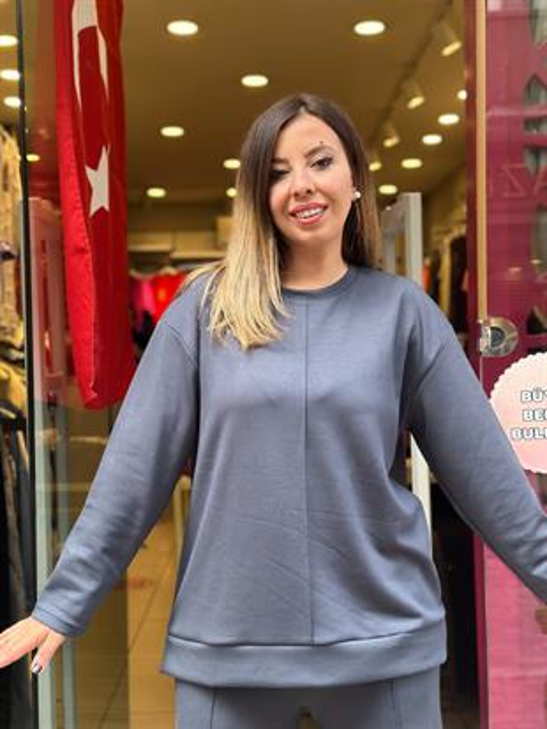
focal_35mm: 48
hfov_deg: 30.3
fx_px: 1011
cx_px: 274
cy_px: 364
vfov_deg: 39.6
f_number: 1.78
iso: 80
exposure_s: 1/296
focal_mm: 6.86
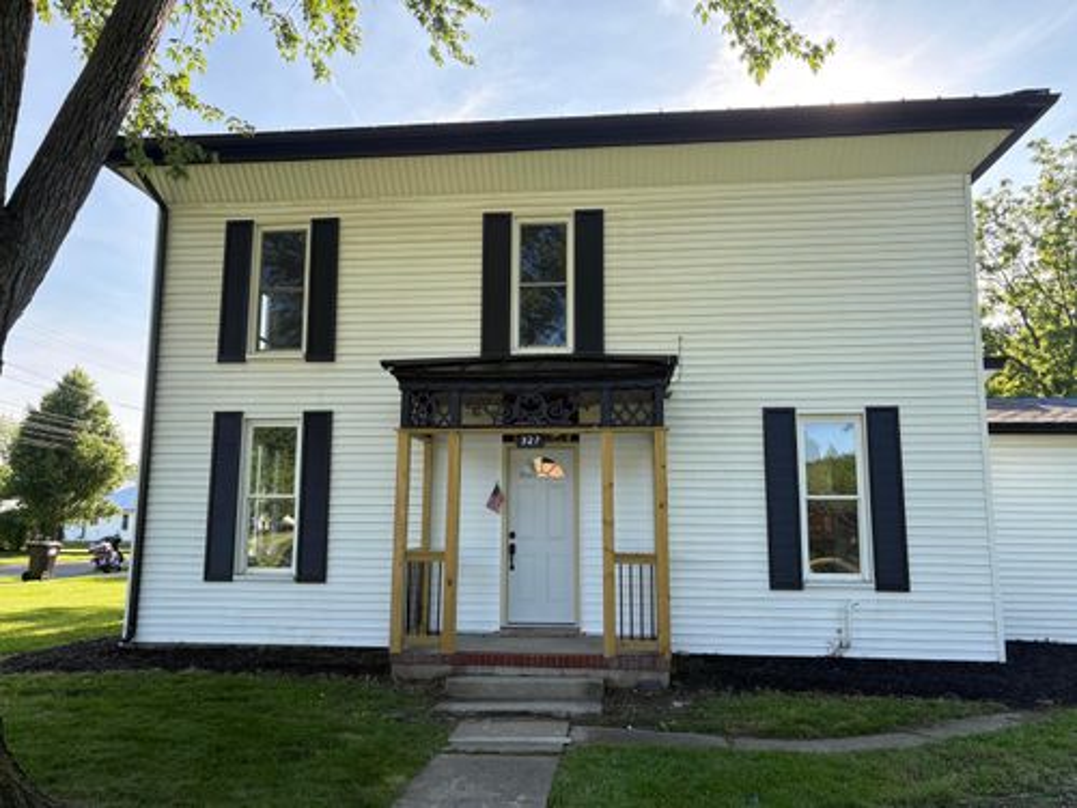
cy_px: 404
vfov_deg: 53.1
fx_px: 809
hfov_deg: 67.3
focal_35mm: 26
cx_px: 538
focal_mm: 5.96
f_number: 1.6
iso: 64
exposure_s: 1/830
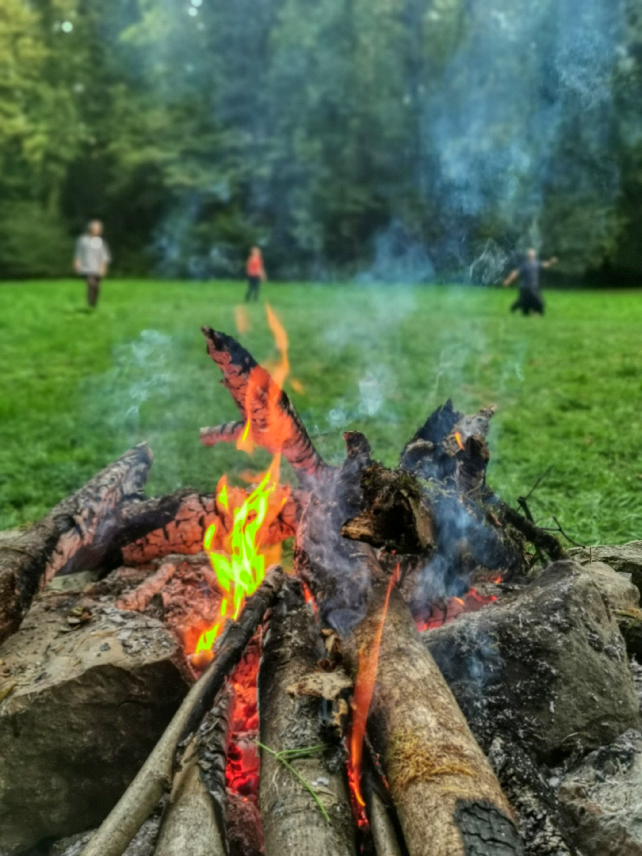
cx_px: 321
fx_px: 841
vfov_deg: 54.0
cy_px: 428
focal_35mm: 34
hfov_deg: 41.8
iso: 50
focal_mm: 5.6
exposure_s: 1/152
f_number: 4
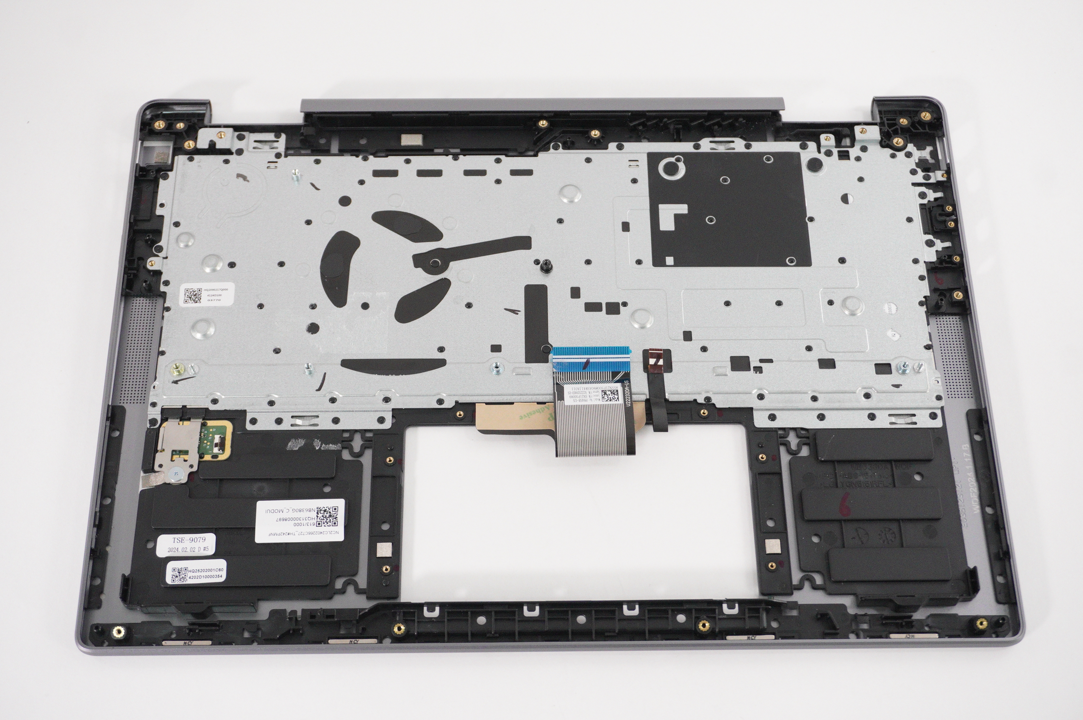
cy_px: 360
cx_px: 542
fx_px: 1398
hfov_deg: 42.4
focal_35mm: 46
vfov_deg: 28.9
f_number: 5.6
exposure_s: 1/200
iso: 2500
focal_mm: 31
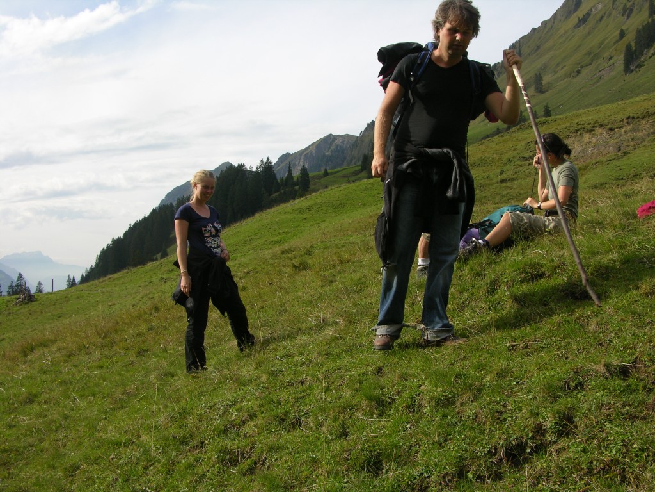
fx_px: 662
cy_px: 246
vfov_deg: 40.7
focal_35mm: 35
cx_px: 328
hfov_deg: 52.6
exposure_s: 1/200
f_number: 5.6
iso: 50
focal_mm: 8.9
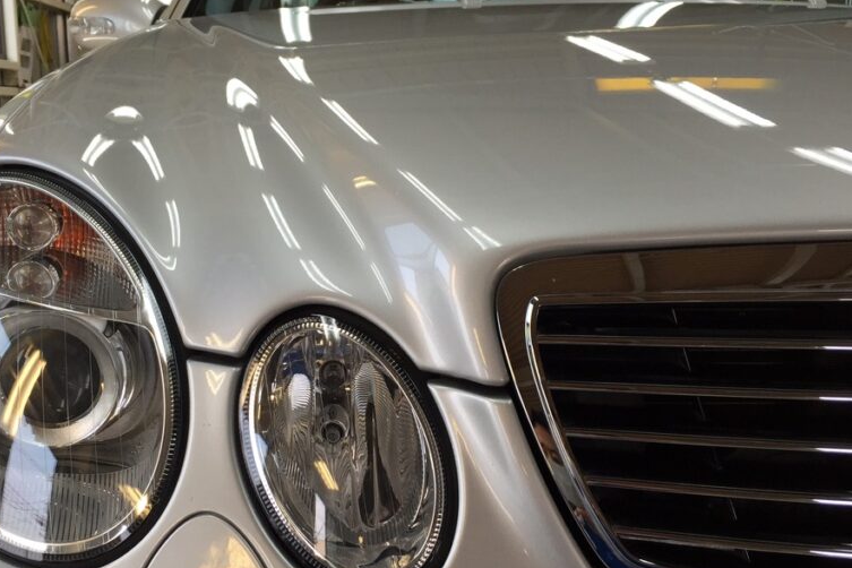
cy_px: 343
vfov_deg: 32.5
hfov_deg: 47.3
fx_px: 970
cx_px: 367
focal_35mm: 41
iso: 50
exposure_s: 1/120
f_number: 2.2
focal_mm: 4.15
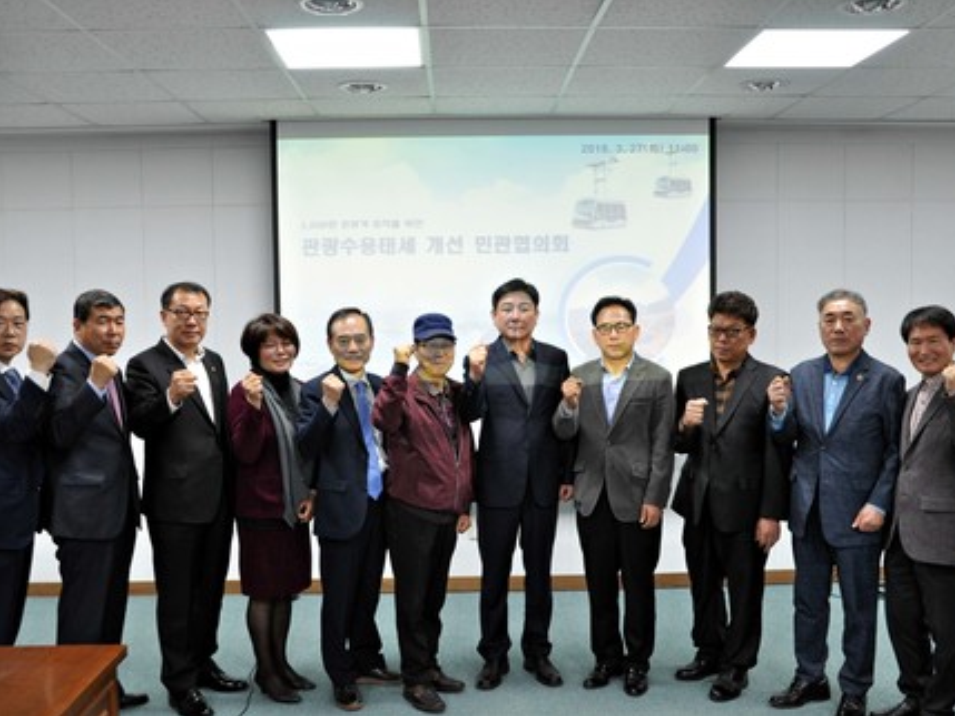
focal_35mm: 35
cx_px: 465
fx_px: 953
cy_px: 359
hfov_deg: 53.2
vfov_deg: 41.2
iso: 400
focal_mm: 21
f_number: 4.8
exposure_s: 1/30
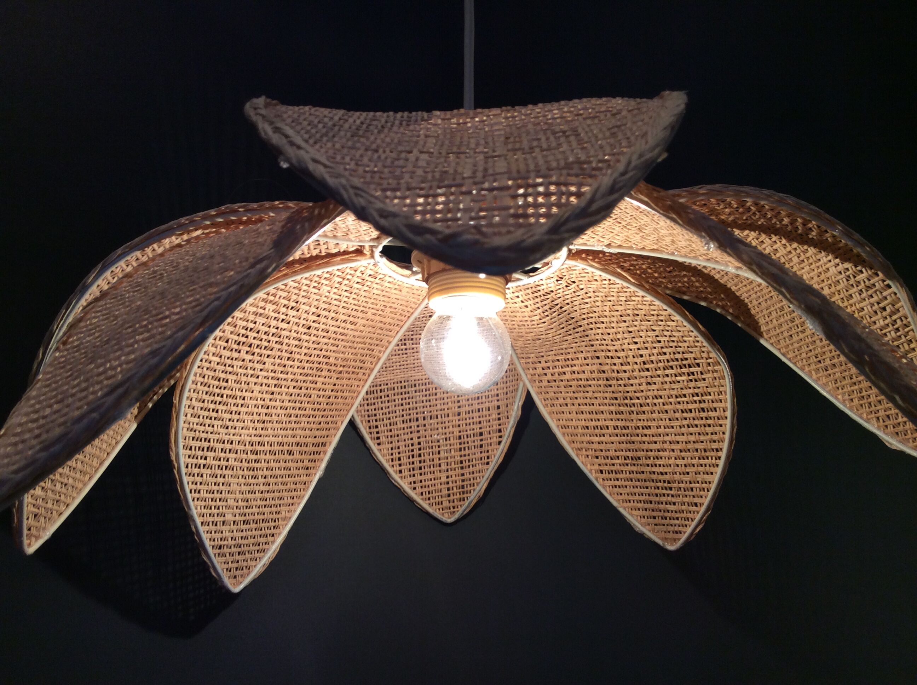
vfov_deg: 44.1
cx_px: 458
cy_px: 342
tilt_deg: +13.7
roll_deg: -0.5
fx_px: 846
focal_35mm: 32
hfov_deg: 56.9
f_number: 2.4
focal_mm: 3.3
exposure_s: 1/50
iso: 50
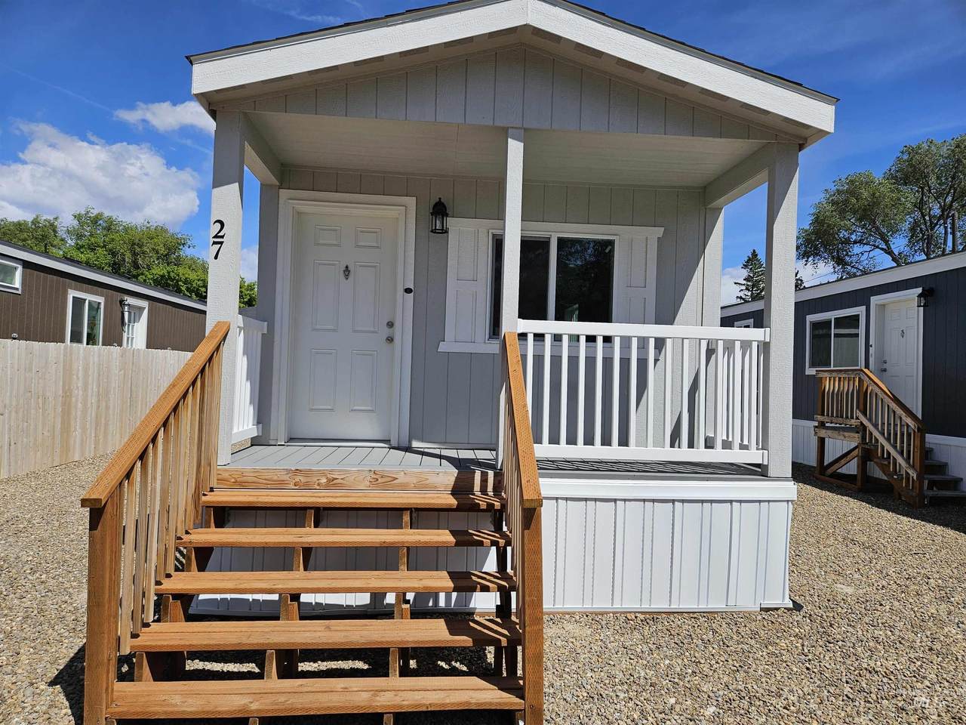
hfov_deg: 73.9
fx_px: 642
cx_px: 483
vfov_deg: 58.9
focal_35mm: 23
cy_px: 362
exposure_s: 1/2969
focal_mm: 5.4
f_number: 1.8
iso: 25
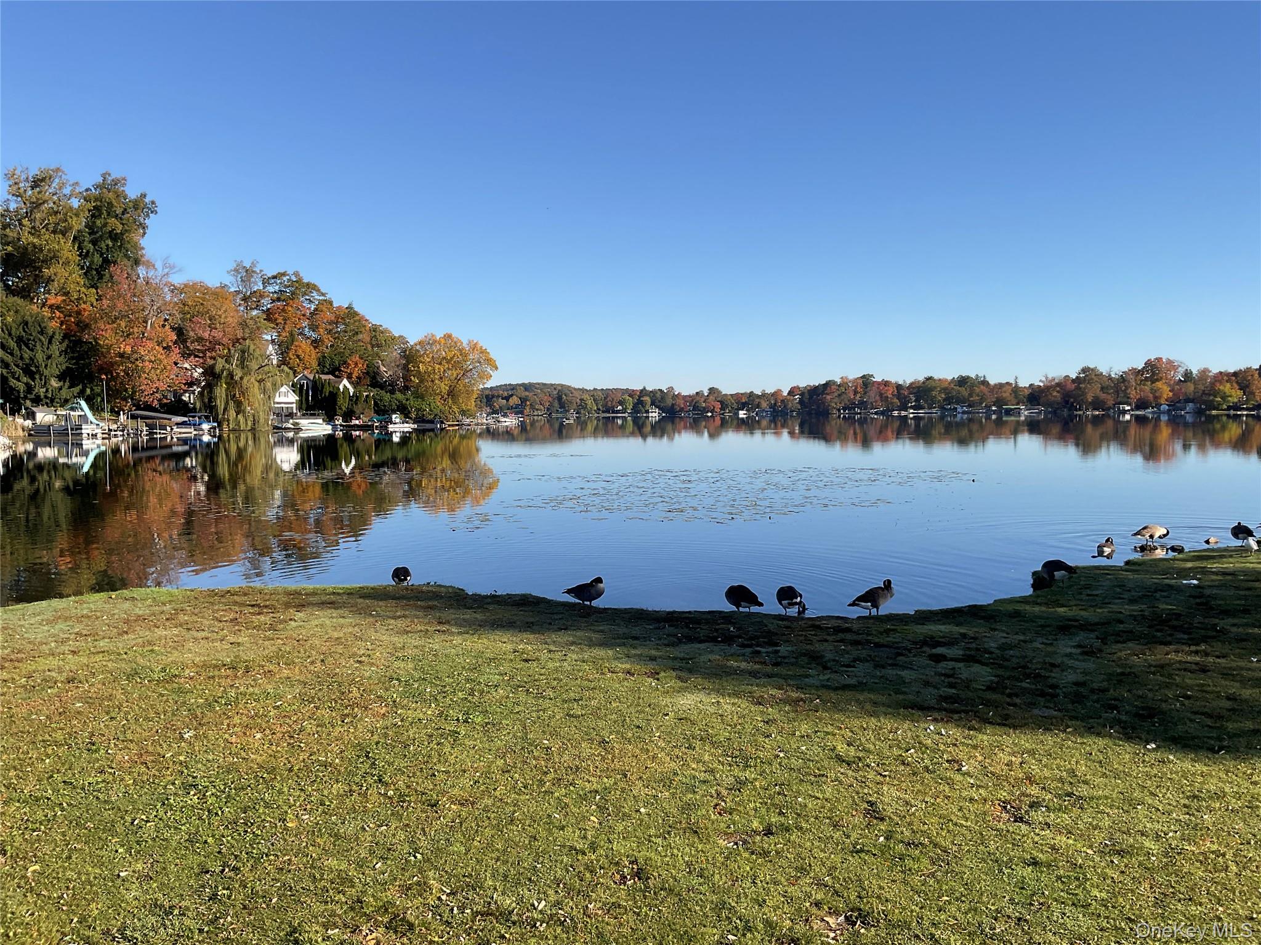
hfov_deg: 61.7
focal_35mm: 29
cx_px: 630
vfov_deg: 48.2
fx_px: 1056
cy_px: 472
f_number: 1.8
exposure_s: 1/1786
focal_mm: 3
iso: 16
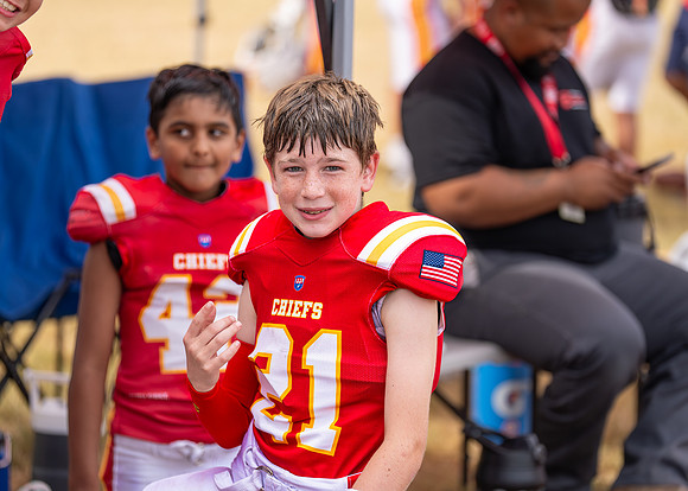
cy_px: 244
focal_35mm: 147
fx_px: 2869
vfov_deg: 9.8
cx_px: 327
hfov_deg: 13.7
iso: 160
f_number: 2.8
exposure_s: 1/1600
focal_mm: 139
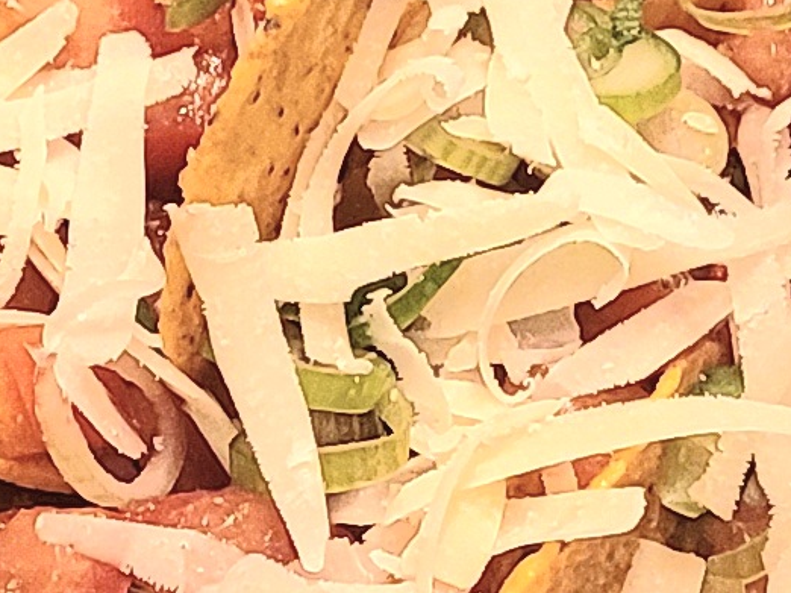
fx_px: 4591
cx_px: 432
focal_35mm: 201
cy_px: 414
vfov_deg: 7.4
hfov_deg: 9.8
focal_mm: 5.4
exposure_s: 1/50
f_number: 1.8
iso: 320
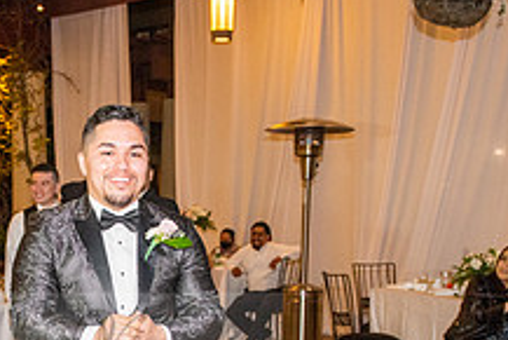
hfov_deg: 30.4
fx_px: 904
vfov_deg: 20.5
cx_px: 84
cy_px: 348
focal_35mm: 64
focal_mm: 24
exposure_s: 1/160
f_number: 4
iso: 1600
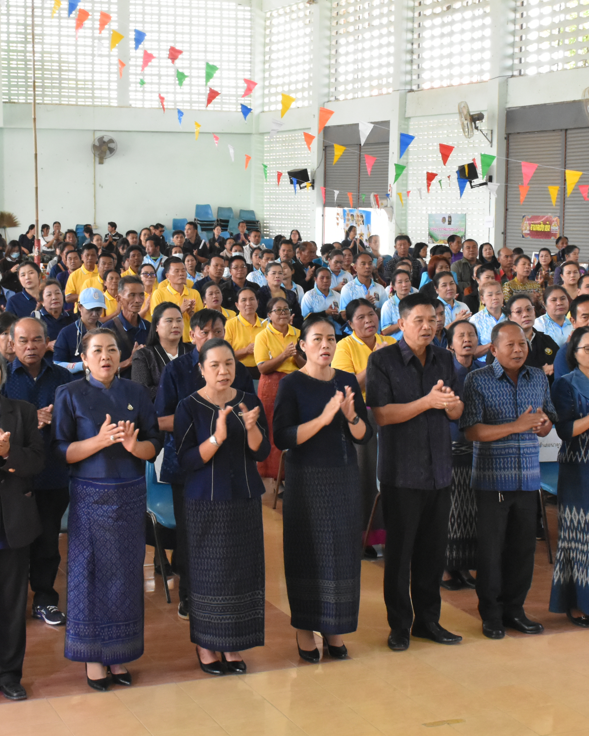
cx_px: 309
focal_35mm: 66
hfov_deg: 23.1
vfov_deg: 28.7
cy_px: 318
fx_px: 1438
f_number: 10
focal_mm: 26
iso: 3200
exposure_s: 1/60
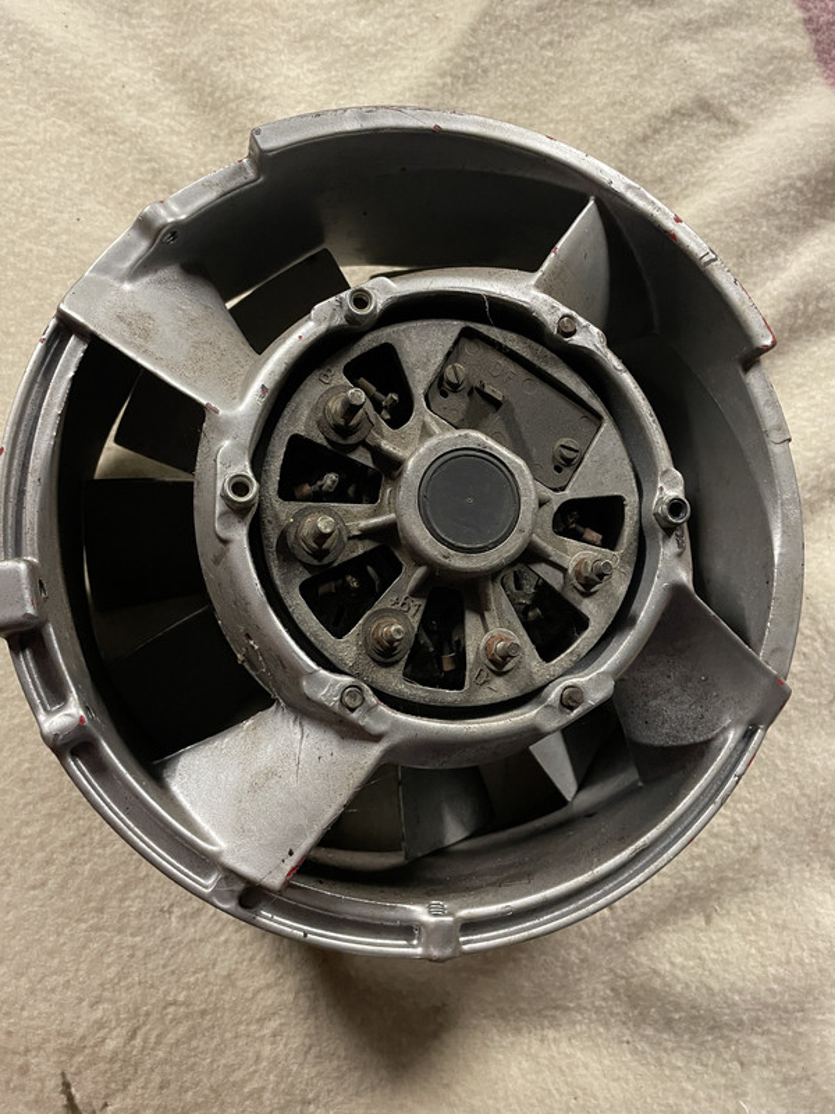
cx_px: 418
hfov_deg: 53.1
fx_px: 836
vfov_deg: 67.3
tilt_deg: -70.8
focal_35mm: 26
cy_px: 557
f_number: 1.6
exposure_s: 1/33
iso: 640
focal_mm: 4.2
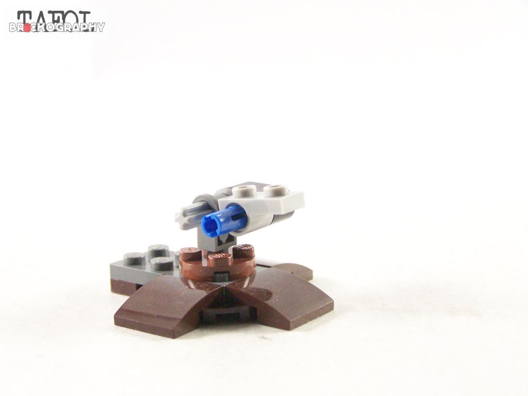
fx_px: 1144
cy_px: 198
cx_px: 264
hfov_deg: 26.0
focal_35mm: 75
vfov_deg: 19.6
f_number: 3.2
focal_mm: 12.4
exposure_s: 1/60
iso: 400
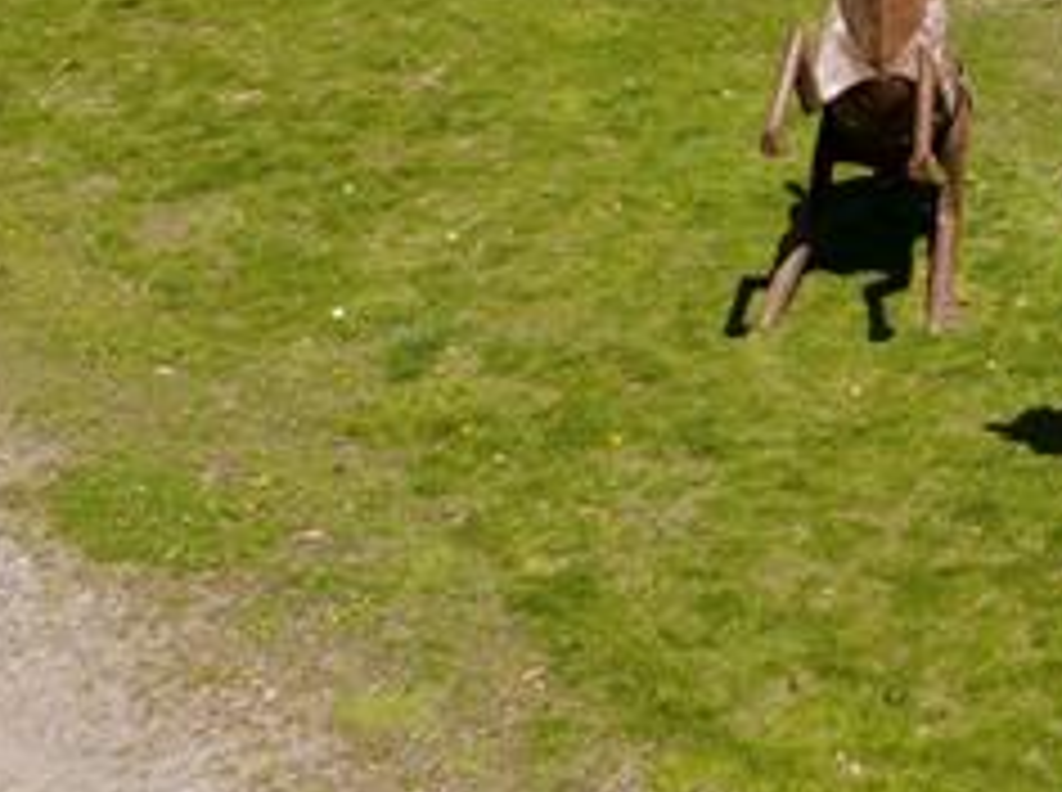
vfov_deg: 11.6
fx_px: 3460
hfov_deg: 15.5
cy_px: -848
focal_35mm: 113
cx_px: 1773
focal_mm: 4.7
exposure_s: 1/568
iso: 100
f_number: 2.2
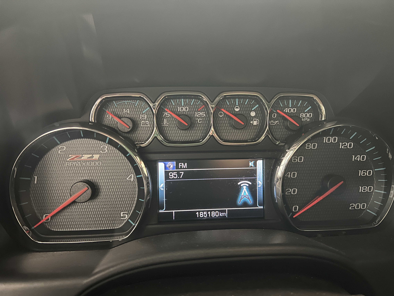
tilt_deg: -16.8
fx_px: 296
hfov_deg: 67.3
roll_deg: -1.0
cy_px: 148
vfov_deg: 53.1
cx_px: 197
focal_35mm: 26
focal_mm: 5.7
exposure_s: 1/20
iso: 1000
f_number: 1.5
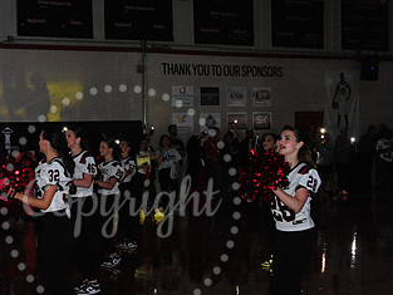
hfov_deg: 23.7
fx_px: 931
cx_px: 121
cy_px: 203
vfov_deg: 17.9
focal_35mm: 82
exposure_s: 1/60
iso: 6400
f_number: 5.6
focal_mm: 46
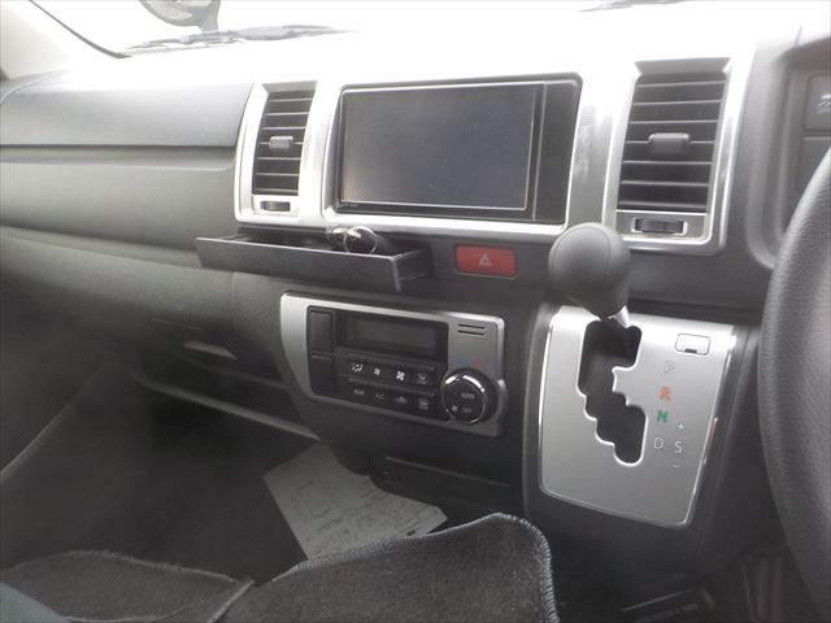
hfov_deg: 60.0
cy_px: 312
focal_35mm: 30
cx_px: 416
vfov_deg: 46.8
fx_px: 720
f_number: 3.3
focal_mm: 4.1
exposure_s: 1/80
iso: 125
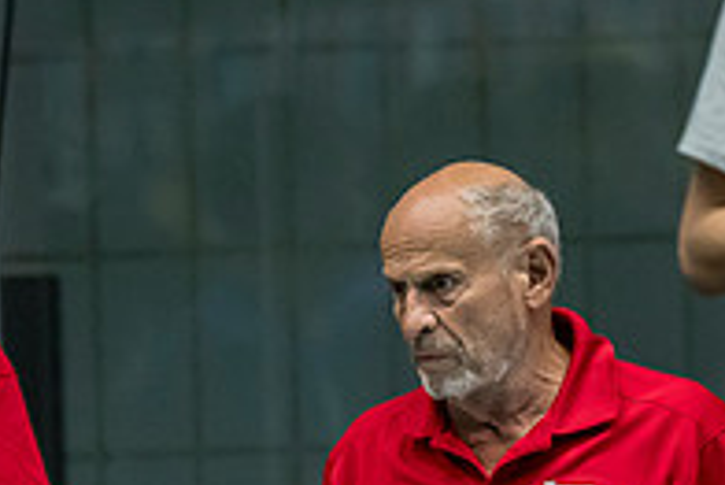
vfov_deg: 1.1
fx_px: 24849
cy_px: 546
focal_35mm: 1233
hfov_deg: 1.7
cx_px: 499
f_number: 2.8
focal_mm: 200
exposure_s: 1/800
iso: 3200
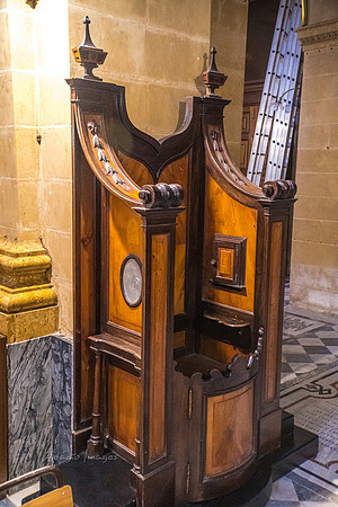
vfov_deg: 51.3
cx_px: 169
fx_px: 528
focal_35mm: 38
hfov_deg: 35.5
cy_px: 254
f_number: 4
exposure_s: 1/10
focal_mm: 25
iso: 6400
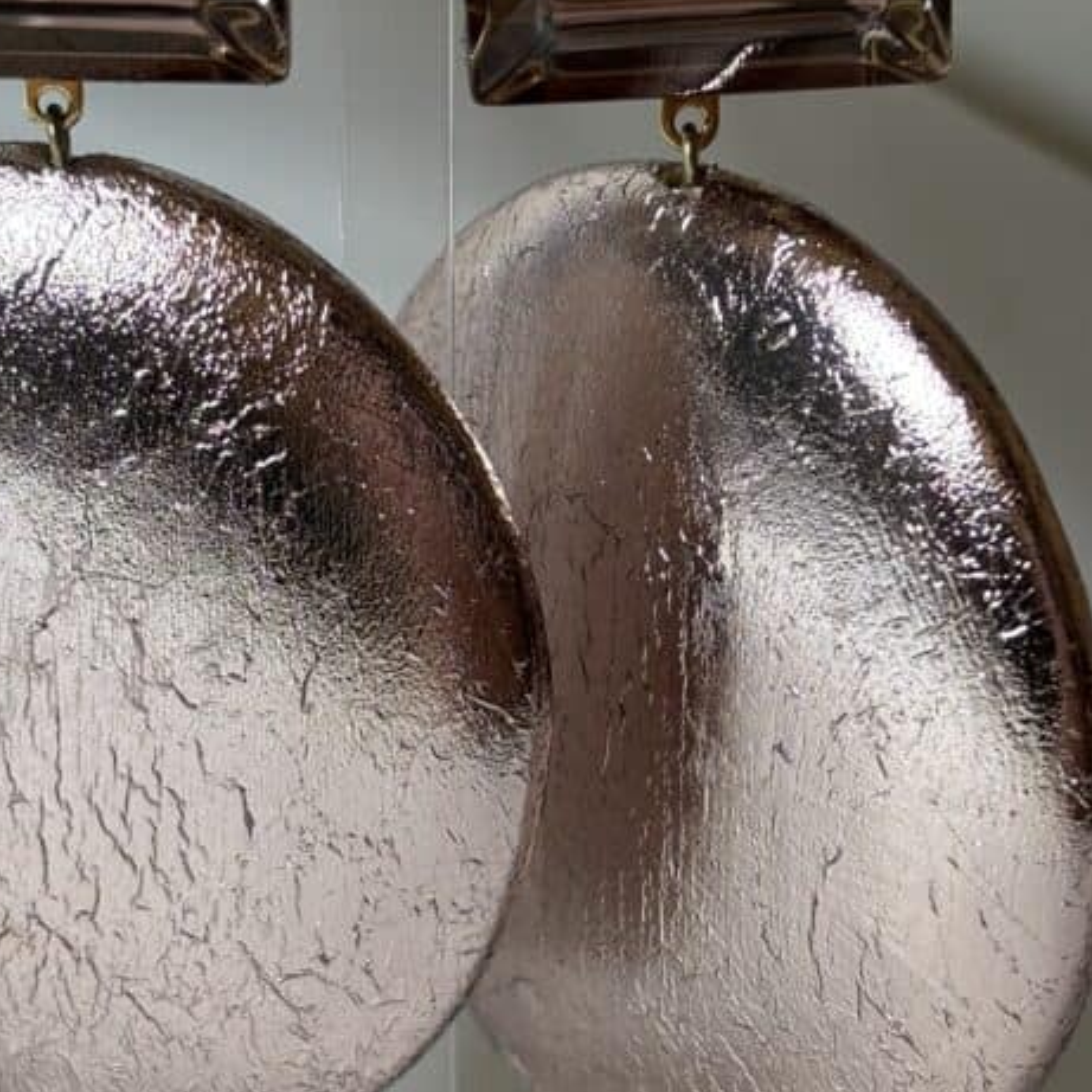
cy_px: 523
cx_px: 417
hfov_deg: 17.0
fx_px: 3640
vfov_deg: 17.1
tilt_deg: -19.0
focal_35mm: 102
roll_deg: -1.6
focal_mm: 5.96
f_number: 1.6
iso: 25
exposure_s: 1/138
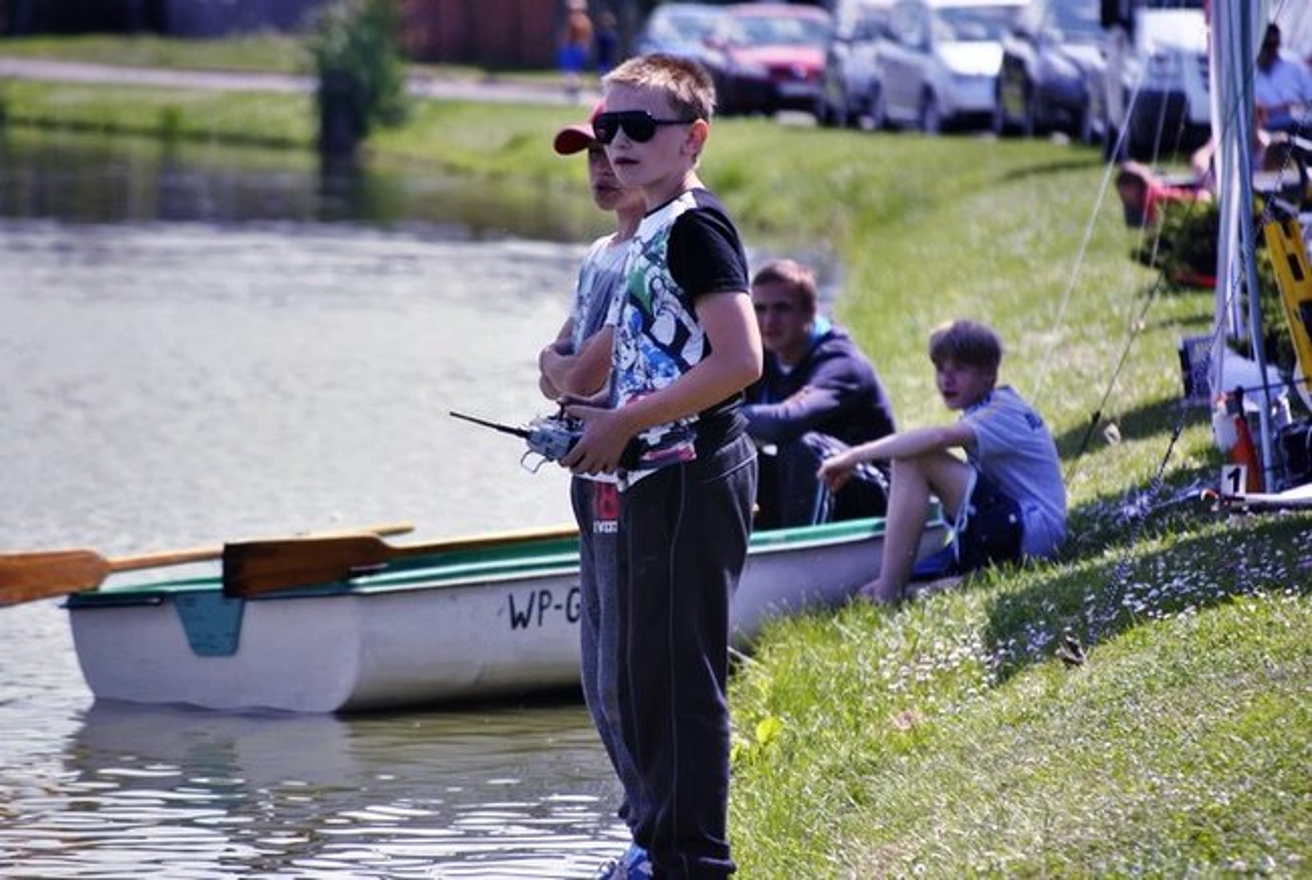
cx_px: 656
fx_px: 10953
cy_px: 440
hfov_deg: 6.9
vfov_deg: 4.6
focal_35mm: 300
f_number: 5.6
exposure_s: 1/500
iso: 220
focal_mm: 200
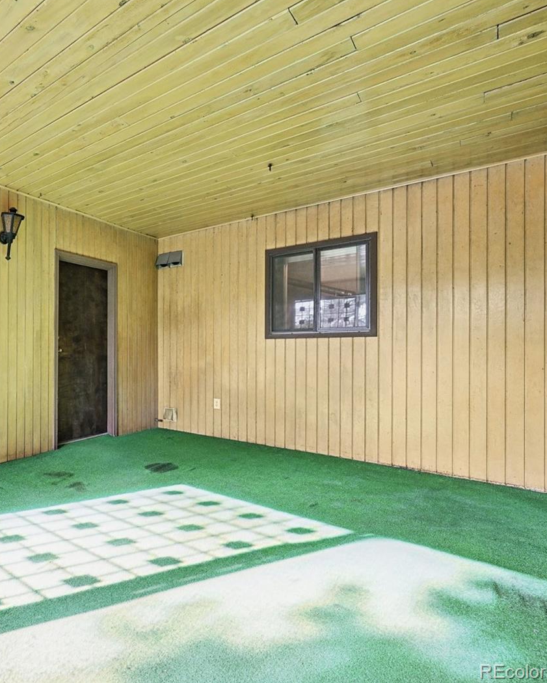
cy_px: 339
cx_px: 64
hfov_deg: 59.1
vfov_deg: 80.4
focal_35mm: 20
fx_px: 405
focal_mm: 14
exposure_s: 1/4
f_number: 11
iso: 400
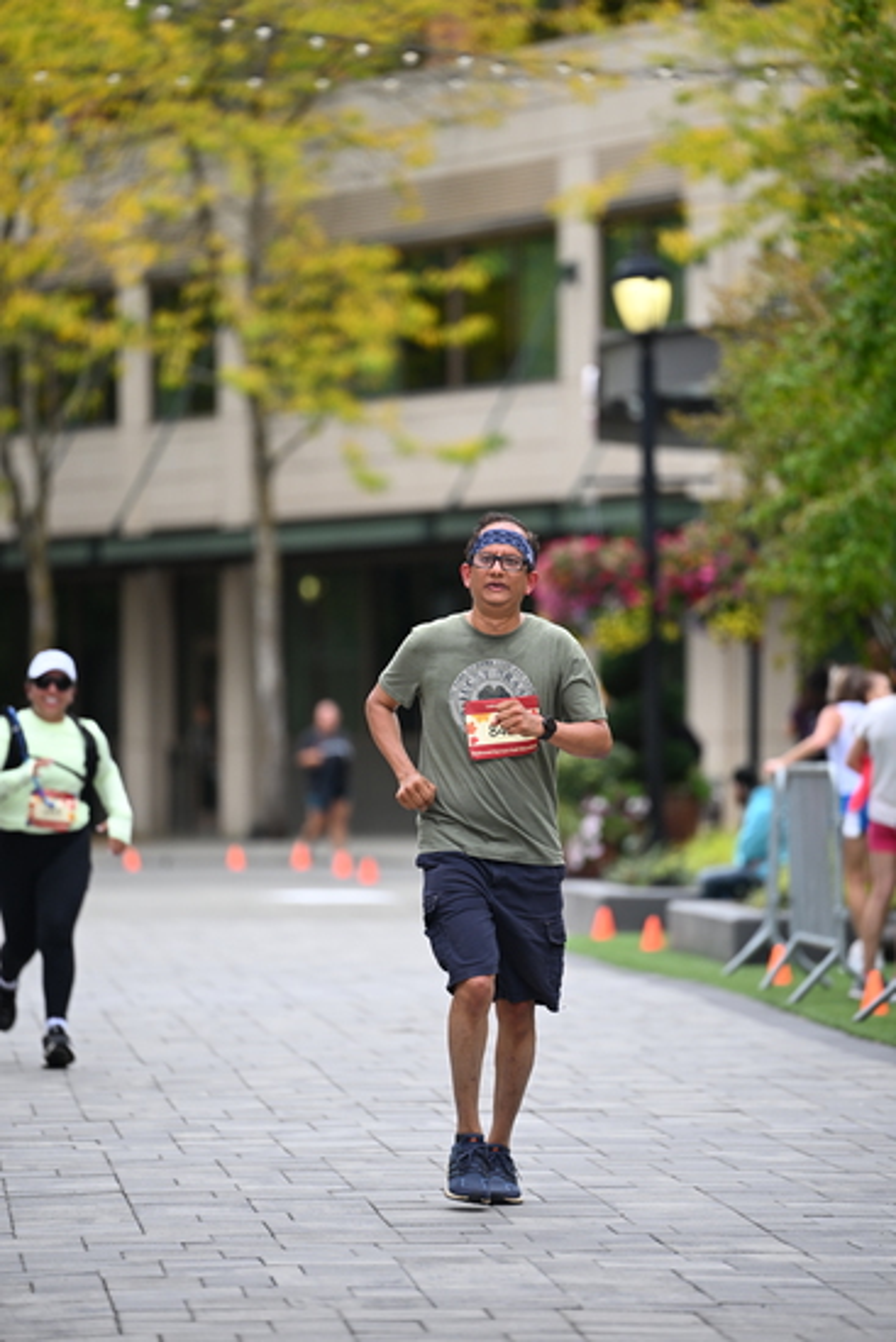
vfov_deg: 10.3
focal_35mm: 200
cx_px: 448
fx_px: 7461
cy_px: 671
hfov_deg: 6.9
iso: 640
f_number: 2.8
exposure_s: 1/2500
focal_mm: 200
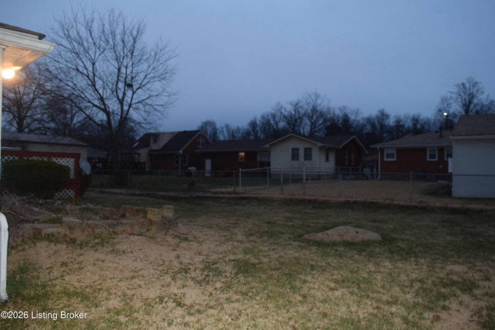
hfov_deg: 67.4
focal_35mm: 27
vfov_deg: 47.9
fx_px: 371
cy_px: 165
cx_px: 248
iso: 800
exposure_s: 1/80
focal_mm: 18
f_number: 4.5
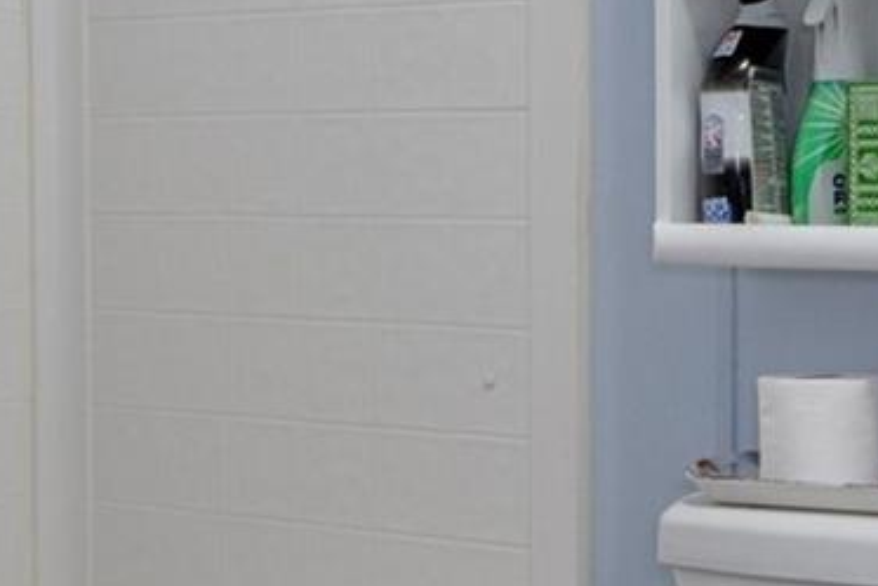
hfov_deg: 21.4
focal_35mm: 90
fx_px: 2196
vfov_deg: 15.2
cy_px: 207
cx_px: 984
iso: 320
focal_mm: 14
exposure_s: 1/5
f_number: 8
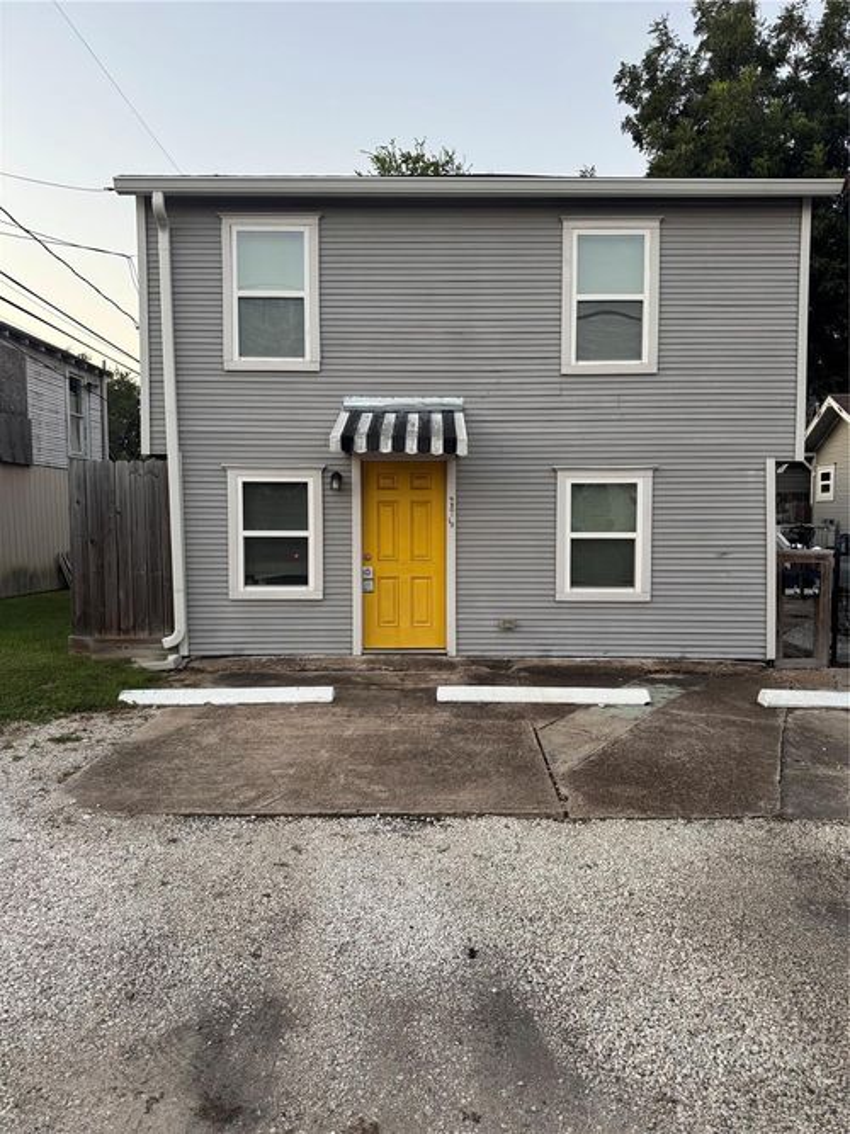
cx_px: 425
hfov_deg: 56.8
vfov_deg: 71.6
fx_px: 786
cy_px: 567
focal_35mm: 24
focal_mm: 6.76
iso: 200
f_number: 1.78
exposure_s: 1/89
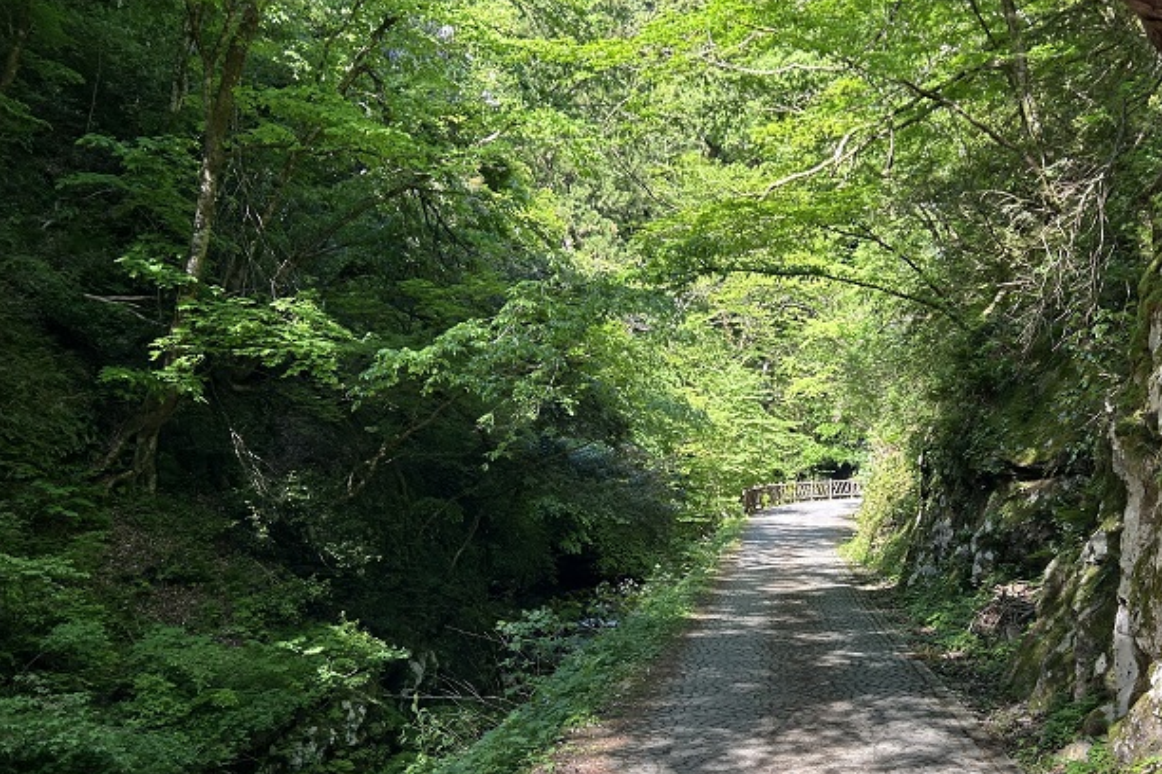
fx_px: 1162
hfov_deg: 52.3
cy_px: 498
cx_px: 757
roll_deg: -0.7
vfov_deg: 36.6
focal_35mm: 36
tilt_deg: +1.5
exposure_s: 1/350
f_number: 1.5
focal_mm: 5.7
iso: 50
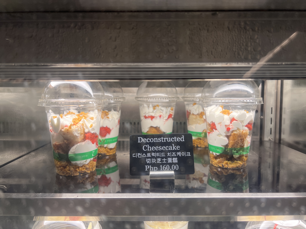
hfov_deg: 67.3
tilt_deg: -4.6
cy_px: 114
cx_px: 153
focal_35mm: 26
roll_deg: -0.1
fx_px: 230
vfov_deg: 53.1
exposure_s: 1/120
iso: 64
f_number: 1.5
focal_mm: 5.7
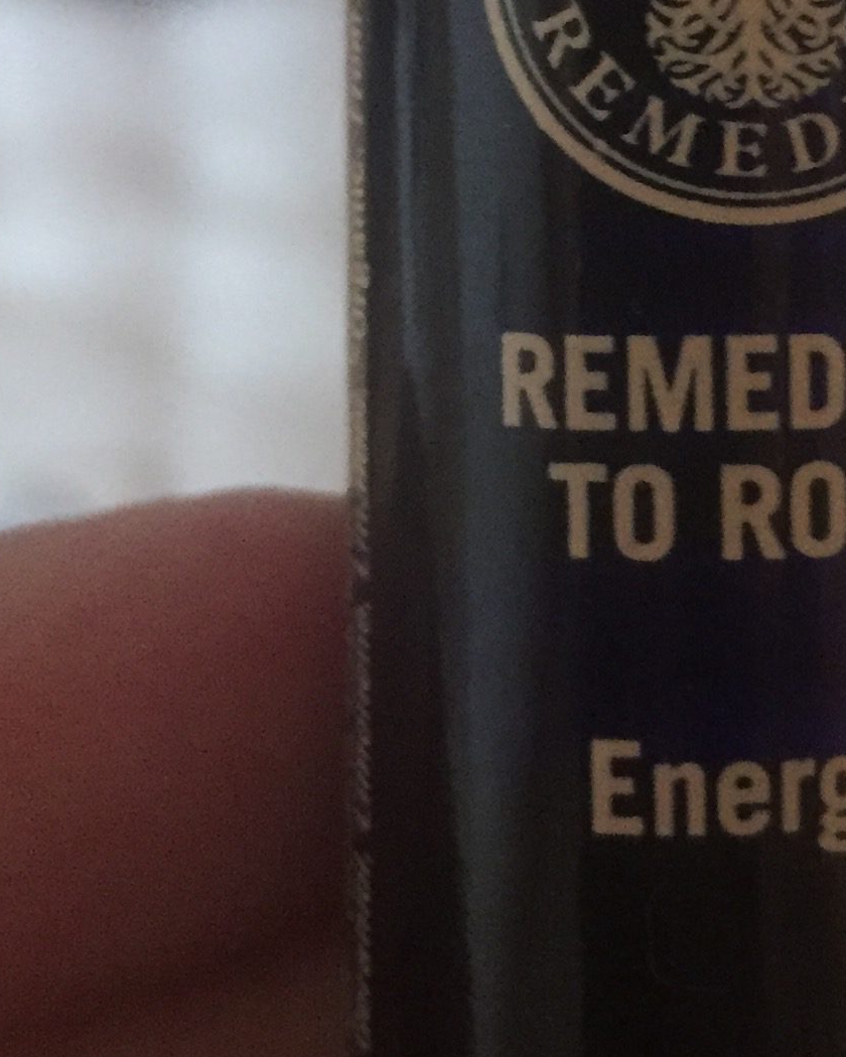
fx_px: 2754
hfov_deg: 17.2
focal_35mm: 88
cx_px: 784
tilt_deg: -67.2
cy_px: 191
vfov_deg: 21.4
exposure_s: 1/17
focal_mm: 4.15
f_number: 2.2
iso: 500
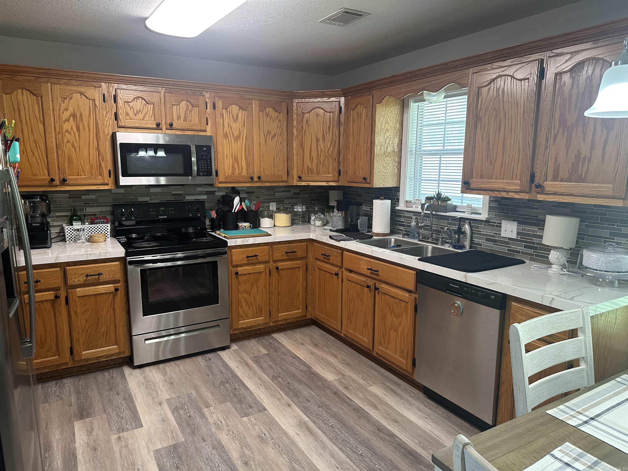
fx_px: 435
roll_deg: -0.4
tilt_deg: -8.3
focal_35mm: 24
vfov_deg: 56.8
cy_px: 236
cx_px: 314
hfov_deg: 71.6
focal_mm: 6.86
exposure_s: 1/120
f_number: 1.78
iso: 200
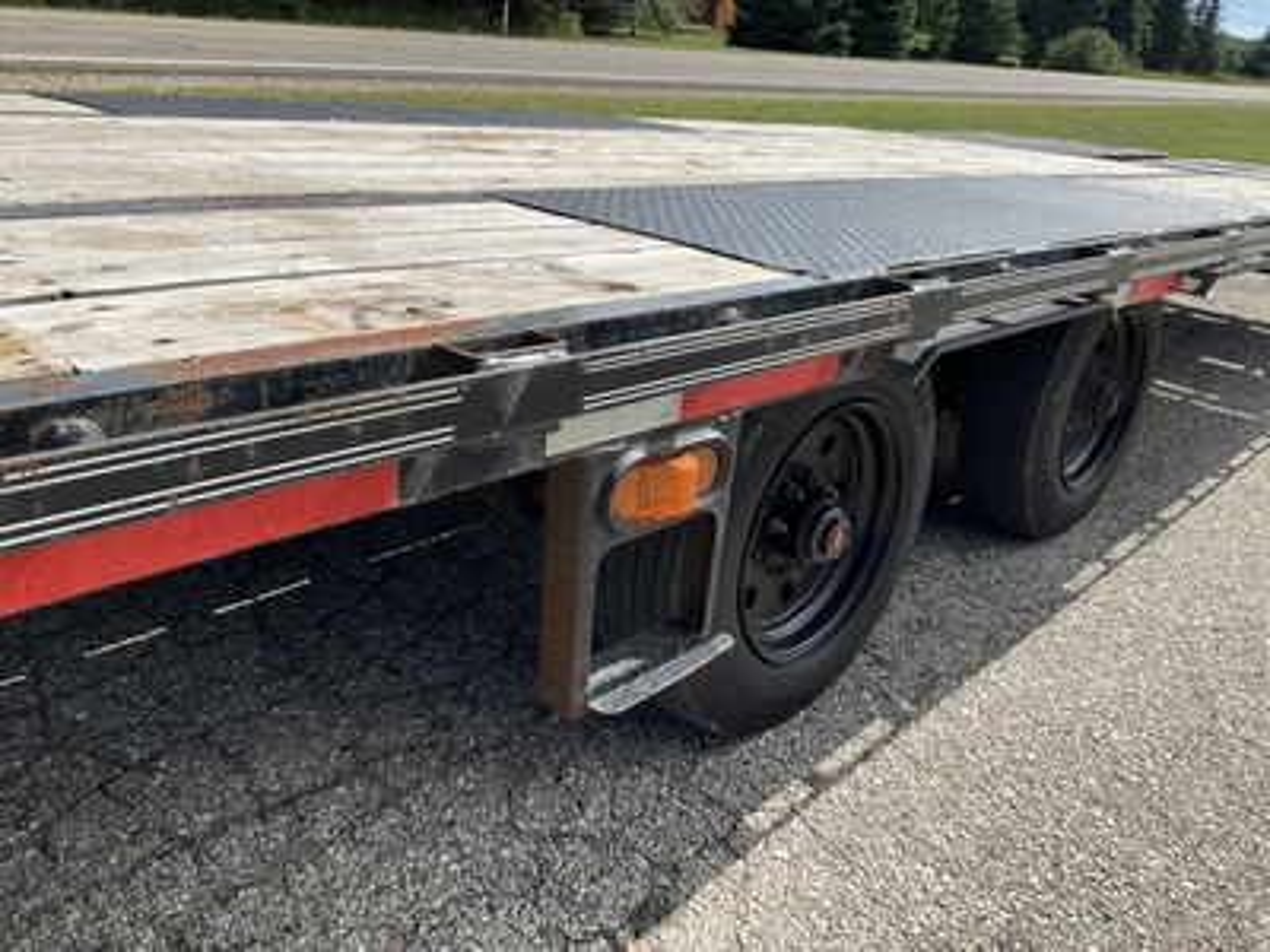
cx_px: 635
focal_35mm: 29
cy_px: 476
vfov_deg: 48.2
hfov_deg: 61.7
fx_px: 1064
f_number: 1.8
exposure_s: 1/1342
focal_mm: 3
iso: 25
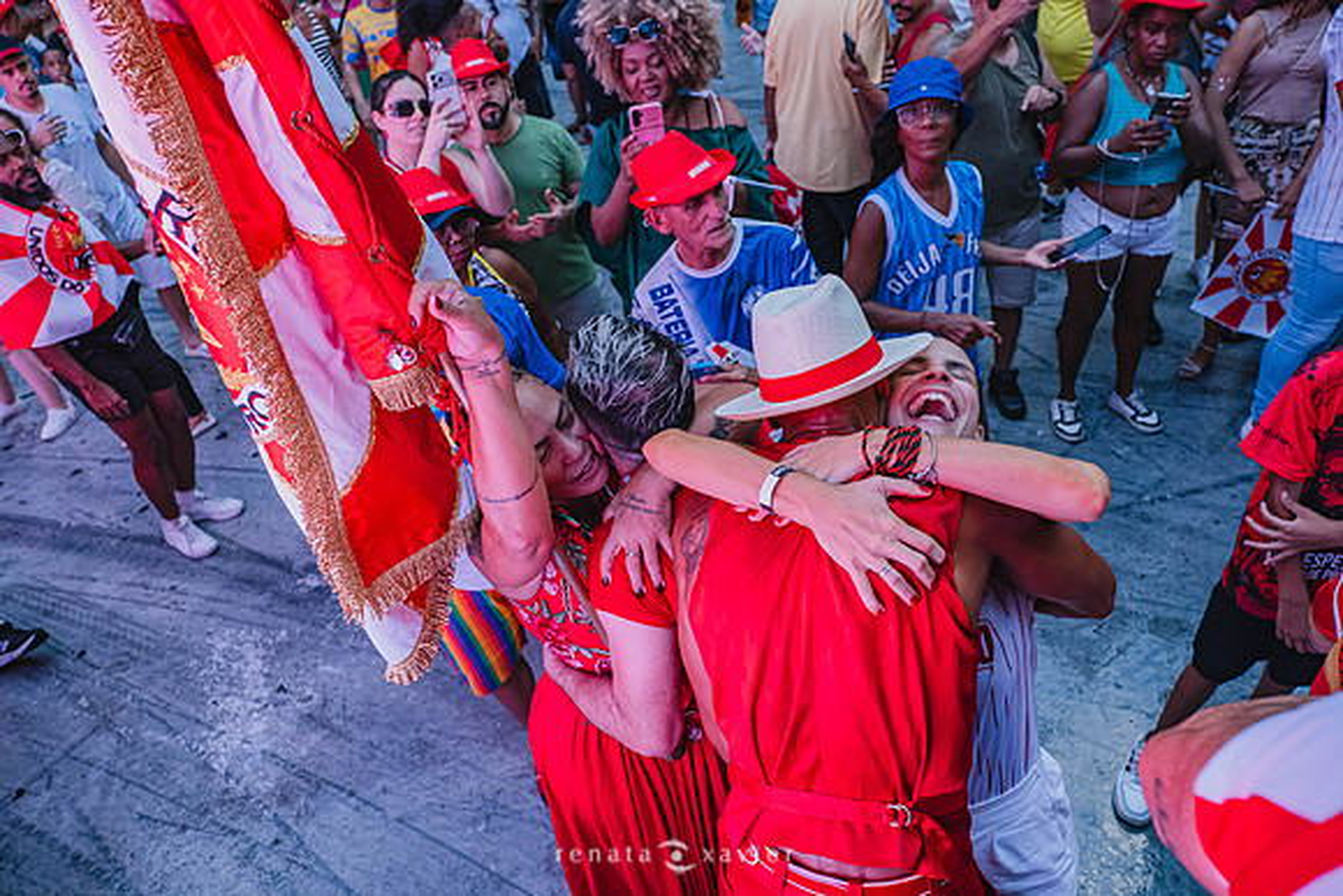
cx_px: 672
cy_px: 448
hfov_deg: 71.5
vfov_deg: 51.3
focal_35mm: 25
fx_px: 933
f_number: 3.2
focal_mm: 16.5
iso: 1600
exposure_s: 1/500
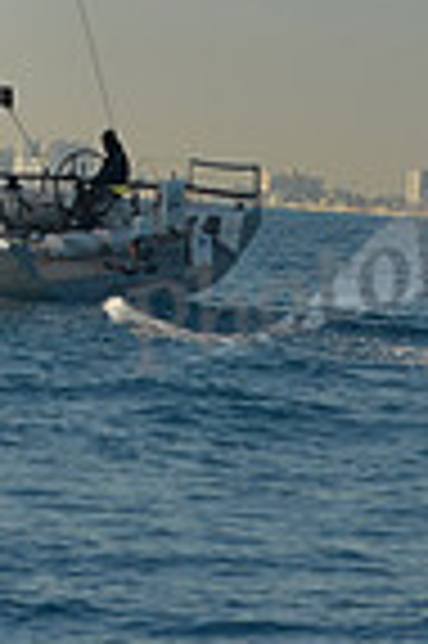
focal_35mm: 284
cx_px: -106
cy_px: -369
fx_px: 5077
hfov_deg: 4.8
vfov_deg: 7.1
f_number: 6.3
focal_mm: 70
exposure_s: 1/800
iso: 200
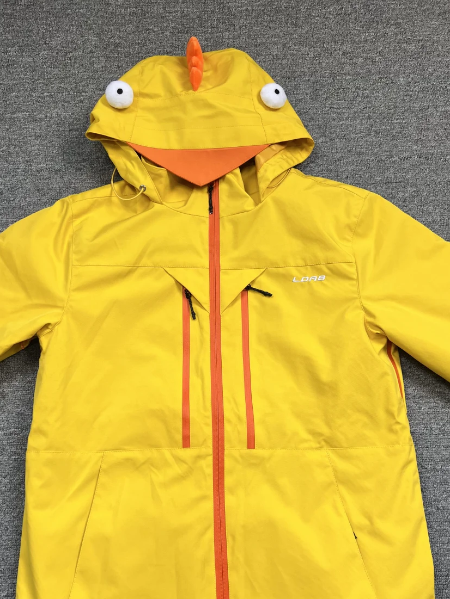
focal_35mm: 34
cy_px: 370
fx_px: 589
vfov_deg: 53.4
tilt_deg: -75.2
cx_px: 202
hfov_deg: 41.8
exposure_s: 1/119
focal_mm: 5.7
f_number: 1.5
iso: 32
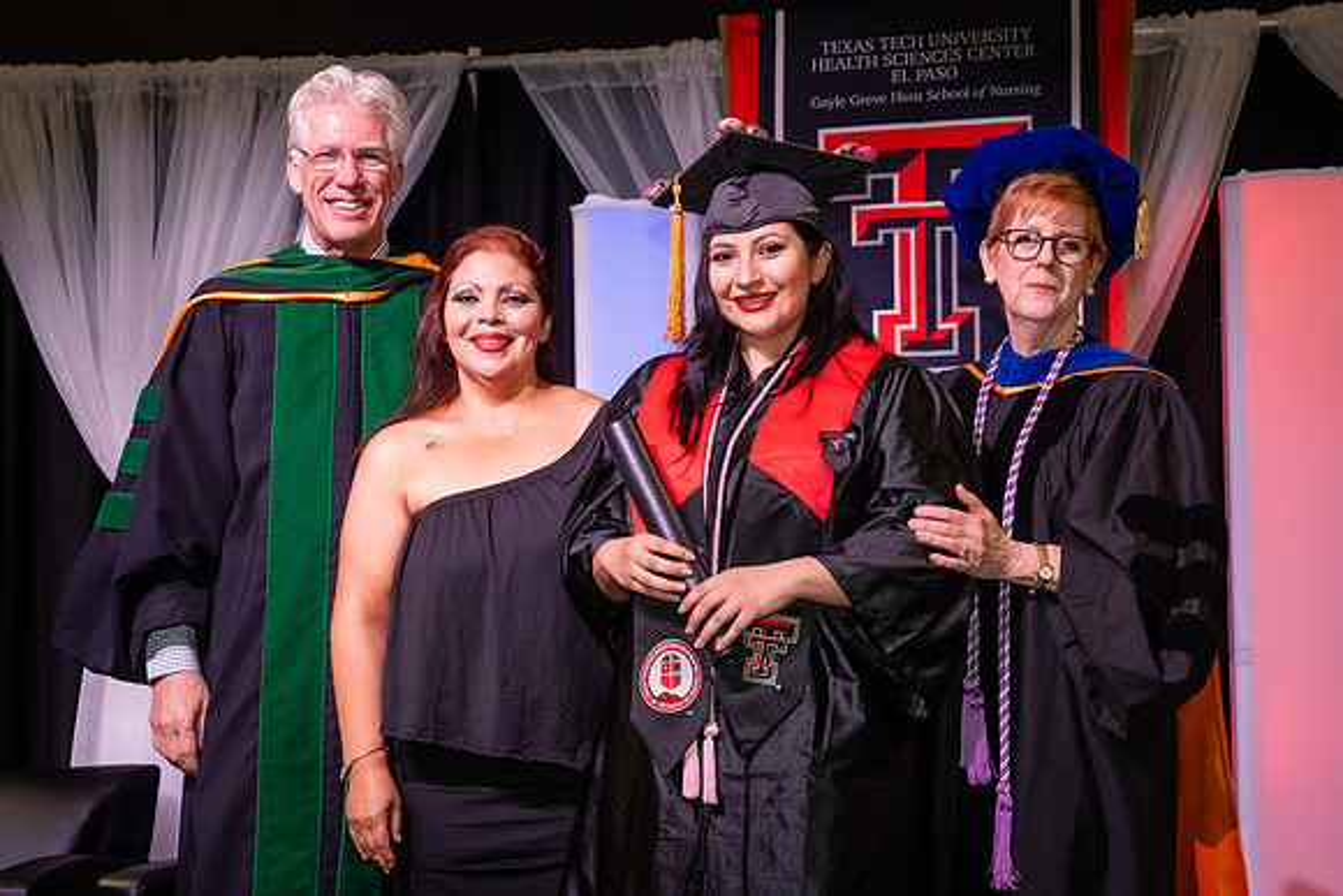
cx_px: 686
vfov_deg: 19.2
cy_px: 457
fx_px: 2650
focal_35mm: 71
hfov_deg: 28.4
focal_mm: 56
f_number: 5.6
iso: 1250
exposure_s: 1/160
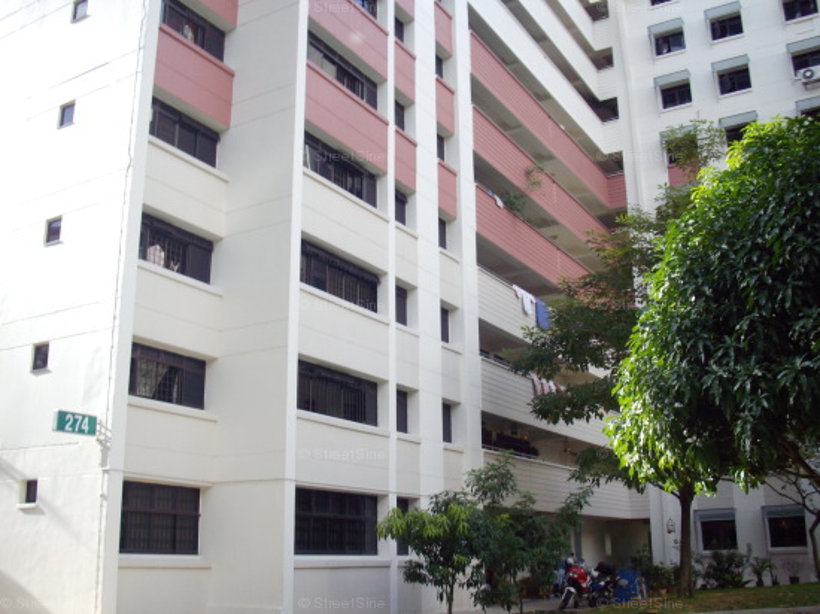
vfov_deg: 38.6
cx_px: 410
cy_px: 307
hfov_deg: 50.2
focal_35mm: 37
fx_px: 876
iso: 80
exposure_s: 1/80
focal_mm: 6.2
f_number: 5.6
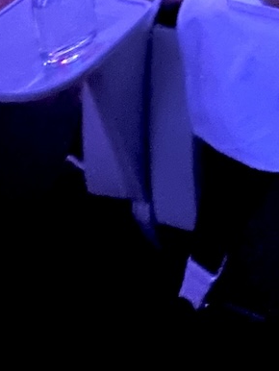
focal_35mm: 58
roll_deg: +4.2
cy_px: -385
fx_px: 623
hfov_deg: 20.0
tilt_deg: -6.2
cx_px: 470
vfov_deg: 18.8
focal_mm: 2.22
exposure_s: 1/7
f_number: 2.2
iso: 1000
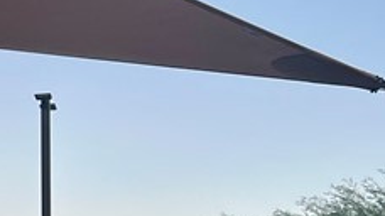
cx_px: -385
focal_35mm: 127
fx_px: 1296
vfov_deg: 9.4
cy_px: 282
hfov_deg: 14.2
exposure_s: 1/502
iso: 50
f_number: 1.5
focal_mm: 5.7
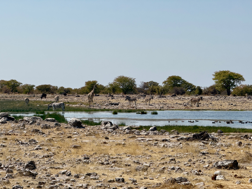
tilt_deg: +0.6
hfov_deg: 16.4
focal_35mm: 120
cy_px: 94
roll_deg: -0.7
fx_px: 874
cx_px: 126
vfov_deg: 12.3
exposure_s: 1/3891
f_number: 2.8
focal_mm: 15.66
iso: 50
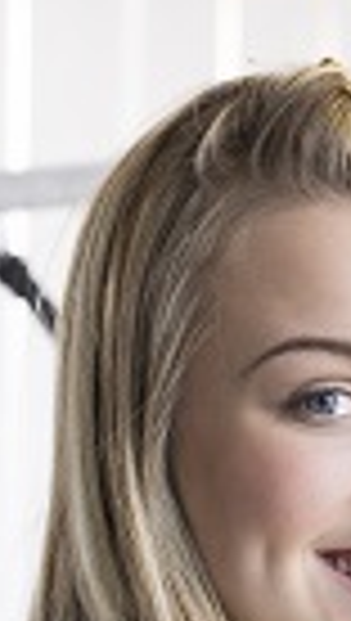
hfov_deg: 4.5
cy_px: 886
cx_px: 914
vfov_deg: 8.1
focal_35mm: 261
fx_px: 4303
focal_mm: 50
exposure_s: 1/200
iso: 800
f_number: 3.2
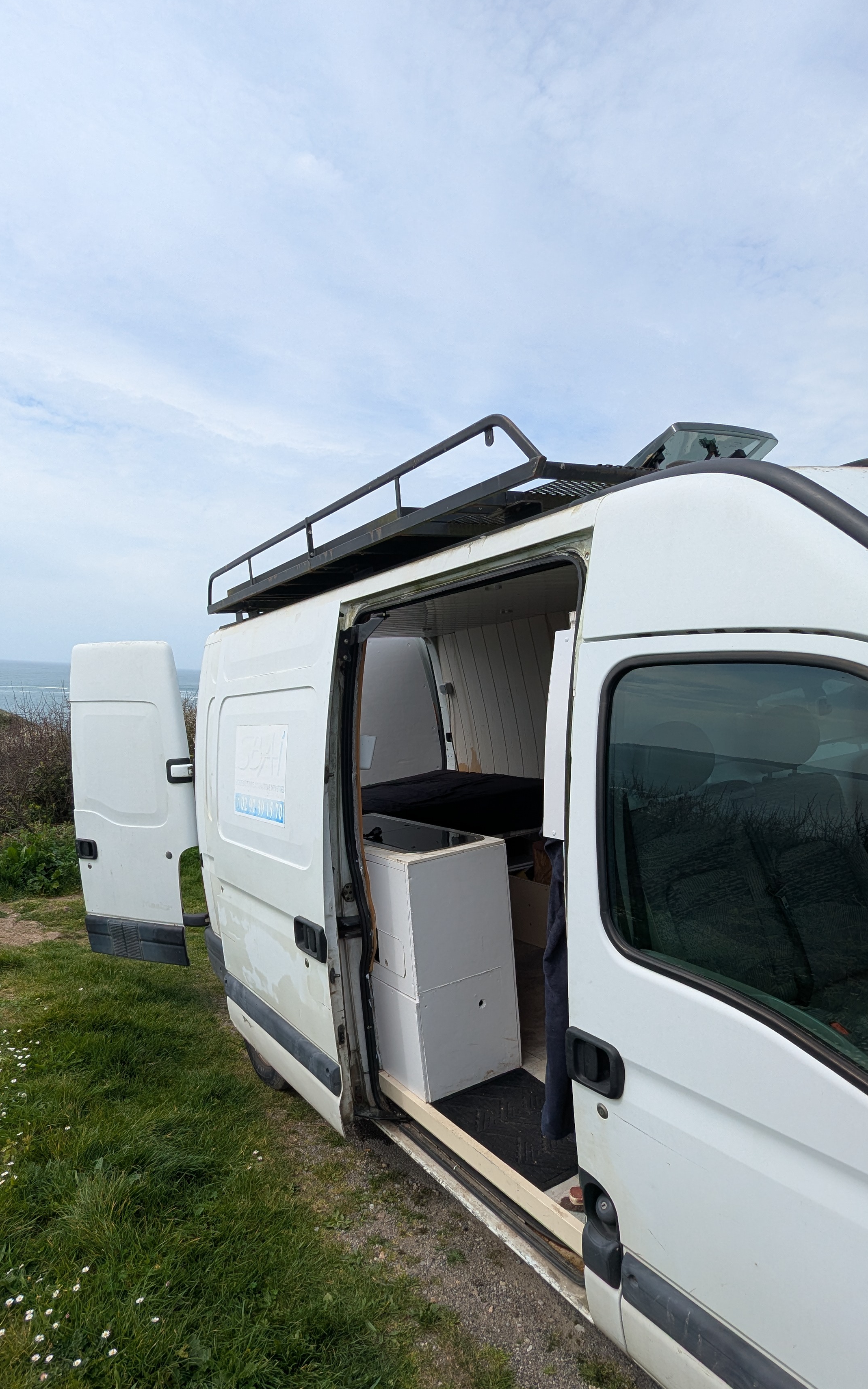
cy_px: 804
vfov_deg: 84.4
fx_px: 757
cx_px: 398
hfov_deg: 59.6
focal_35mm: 20
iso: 63
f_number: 2.2
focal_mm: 2.35
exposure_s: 1/1789
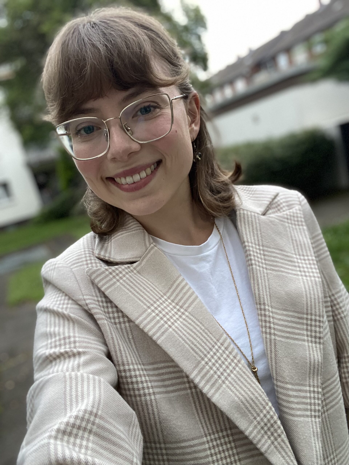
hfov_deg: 46.8
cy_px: 232
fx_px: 403
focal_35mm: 30
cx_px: 174
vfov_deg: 60.0
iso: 400
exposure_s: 1/33
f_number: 2.2
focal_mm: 2.71
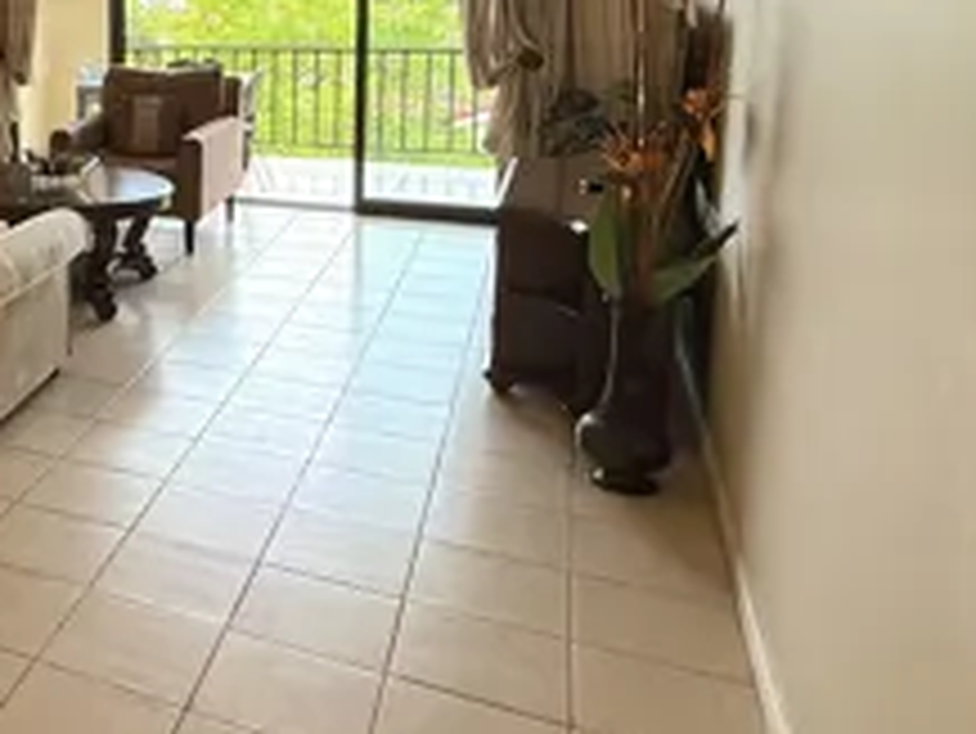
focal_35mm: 41
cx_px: -178
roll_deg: +2.5
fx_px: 1157
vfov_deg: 33.8
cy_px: 113
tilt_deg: -6.7
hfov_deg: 36.2
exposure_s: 1/139
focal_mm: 2.22
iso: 64
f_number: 2.2
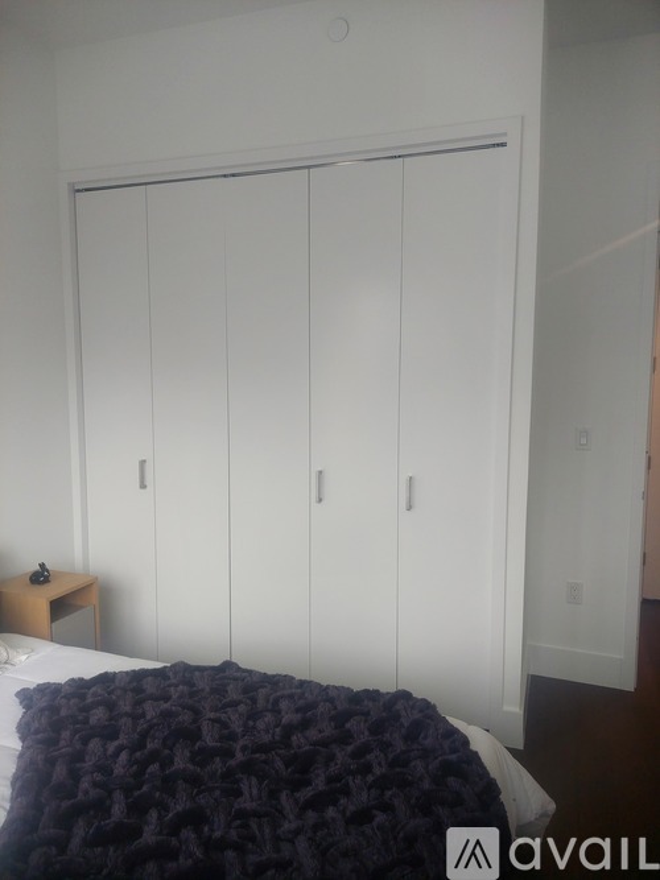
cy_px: 440
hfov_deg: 56.8
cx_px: 330
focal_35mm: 24
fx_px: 610
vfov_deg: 71.6
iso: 80
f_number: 1.8
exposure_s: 1/120
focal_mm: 5.23
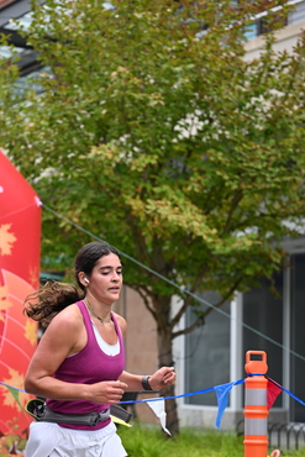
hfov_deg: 13.2
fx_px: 1320
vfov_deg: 19.6
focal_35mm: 104
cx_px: 96
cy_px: 278
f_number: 2.8
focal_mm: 70
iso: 640
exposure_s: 1/2000
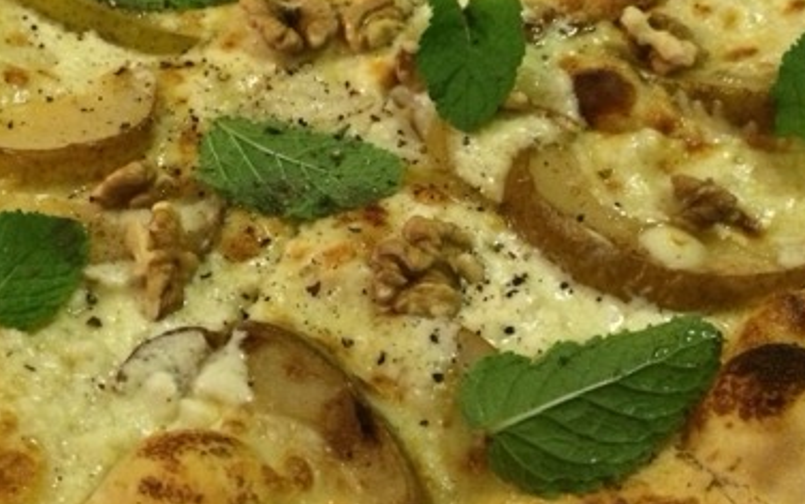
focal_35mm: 54
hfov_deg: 37.5
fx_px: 1185
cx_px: 393
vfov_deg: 24.0
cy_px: 199
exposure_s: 1/17
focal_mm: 4.12
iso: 500
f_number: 2.2
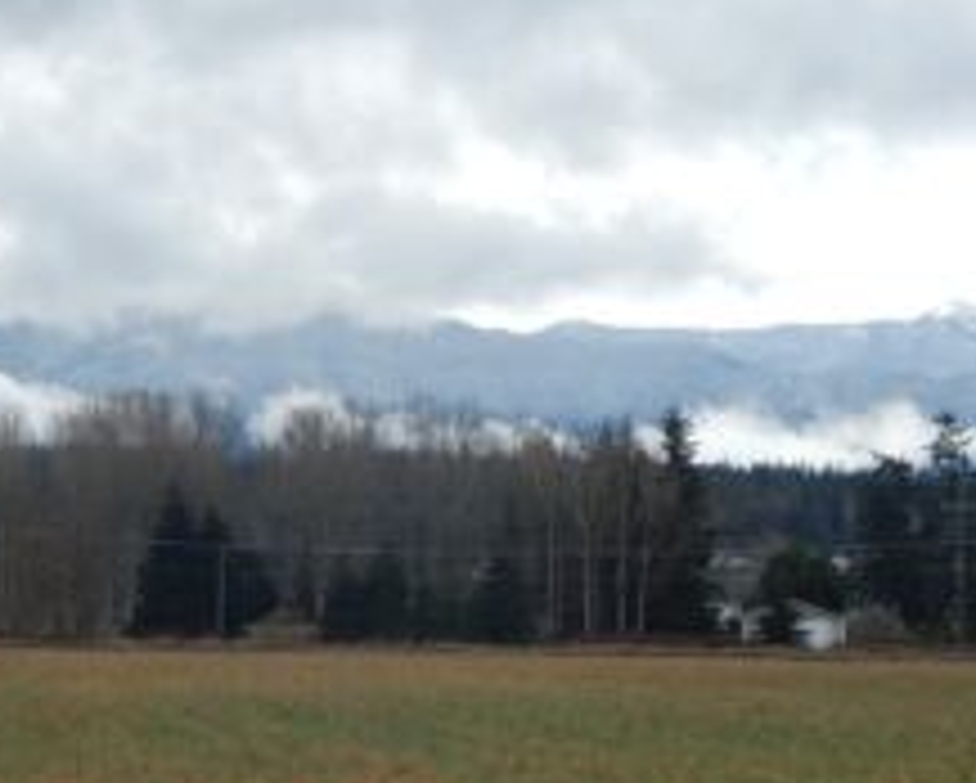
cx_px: 400
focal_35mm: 135
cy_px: 513
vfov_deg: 11.4
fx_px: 3903
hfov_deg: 14.2
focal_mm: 13.5
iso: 125
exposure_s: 1/500
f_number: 4.2
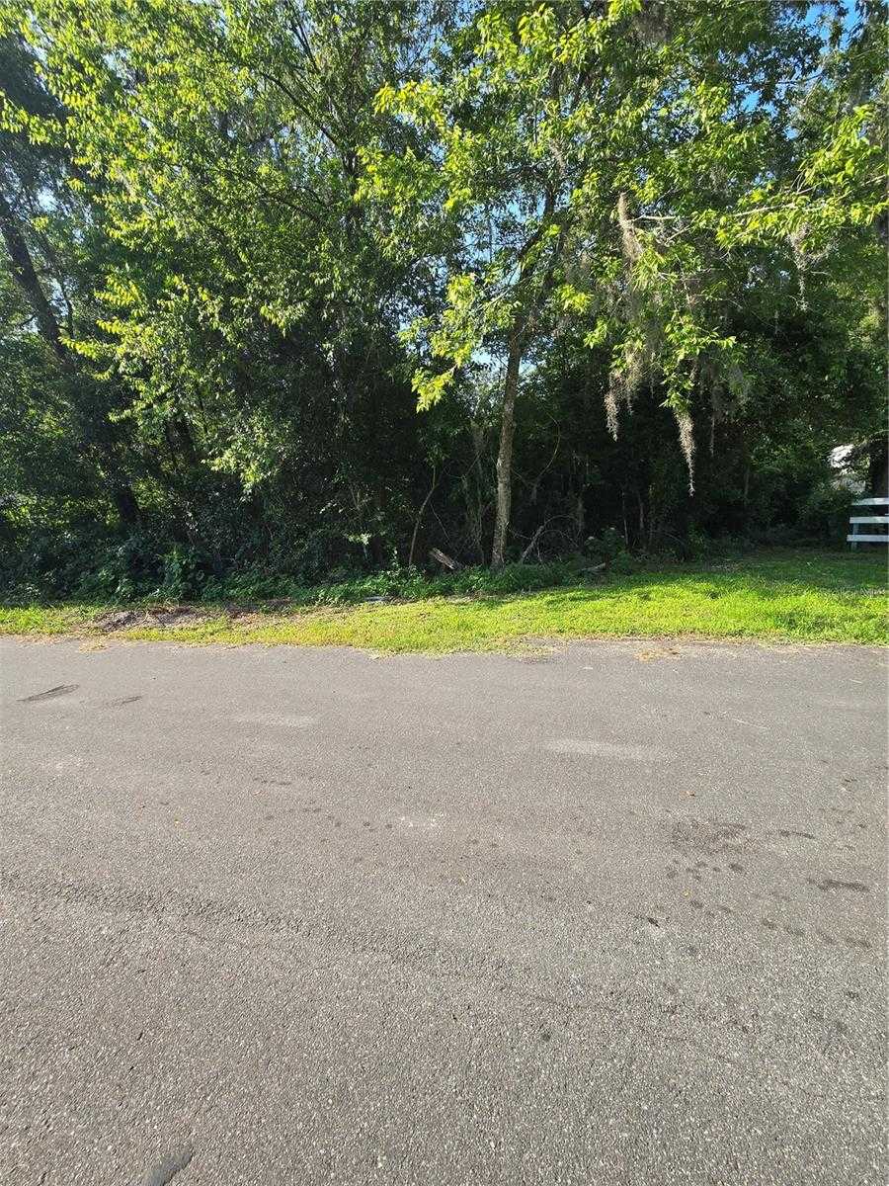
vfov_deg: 106.2
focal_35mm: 13
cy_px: 593
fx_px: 445
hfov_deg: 89.9
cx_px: 444
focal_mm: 2.2
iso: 50
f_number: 2.2
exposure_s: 1/624
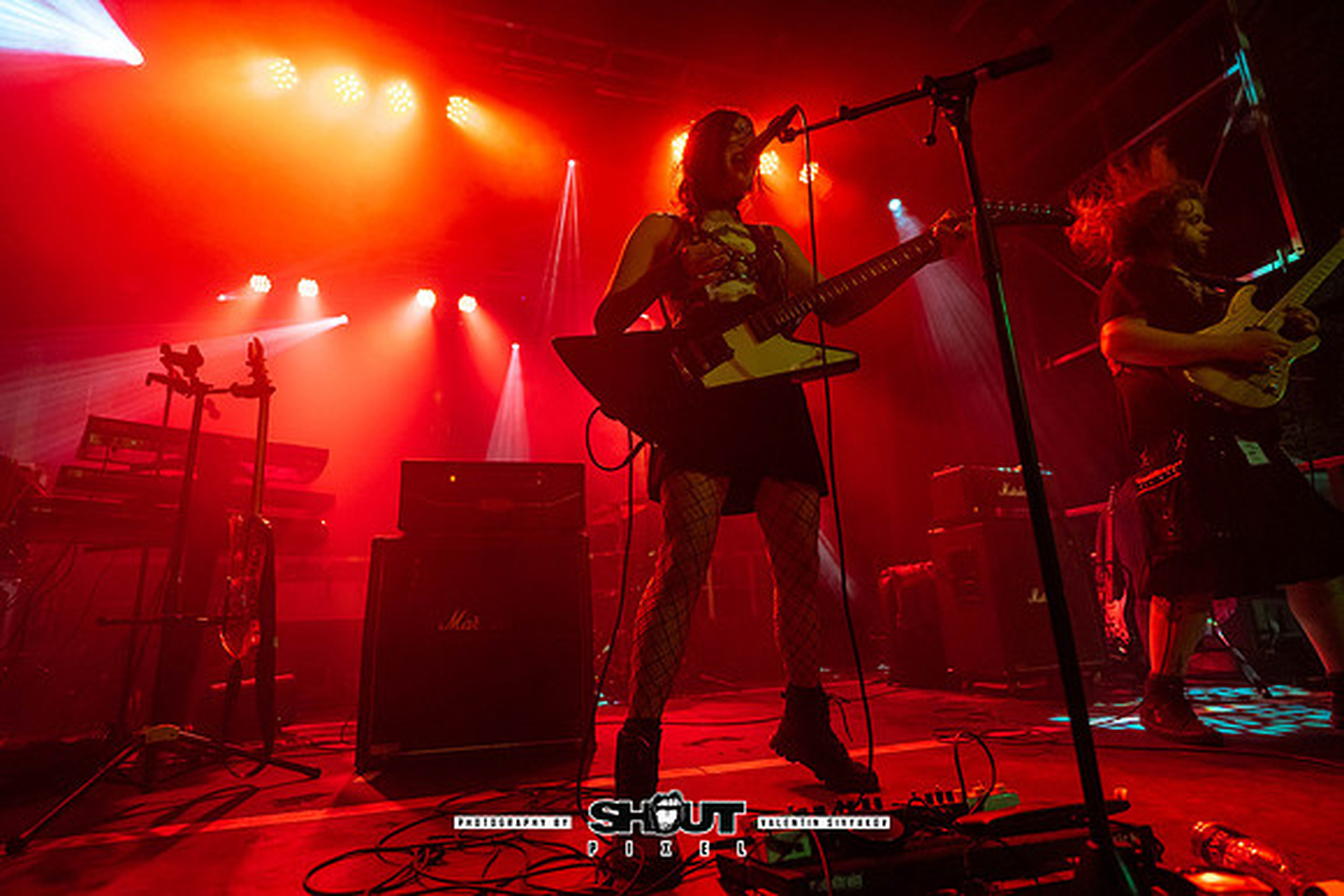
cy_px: 448
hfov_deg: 91.6
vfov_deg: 68.9
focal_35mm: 18
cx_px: 672
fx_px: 653
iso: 3200
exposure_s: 1/200
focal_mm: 17.5
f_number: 2.8
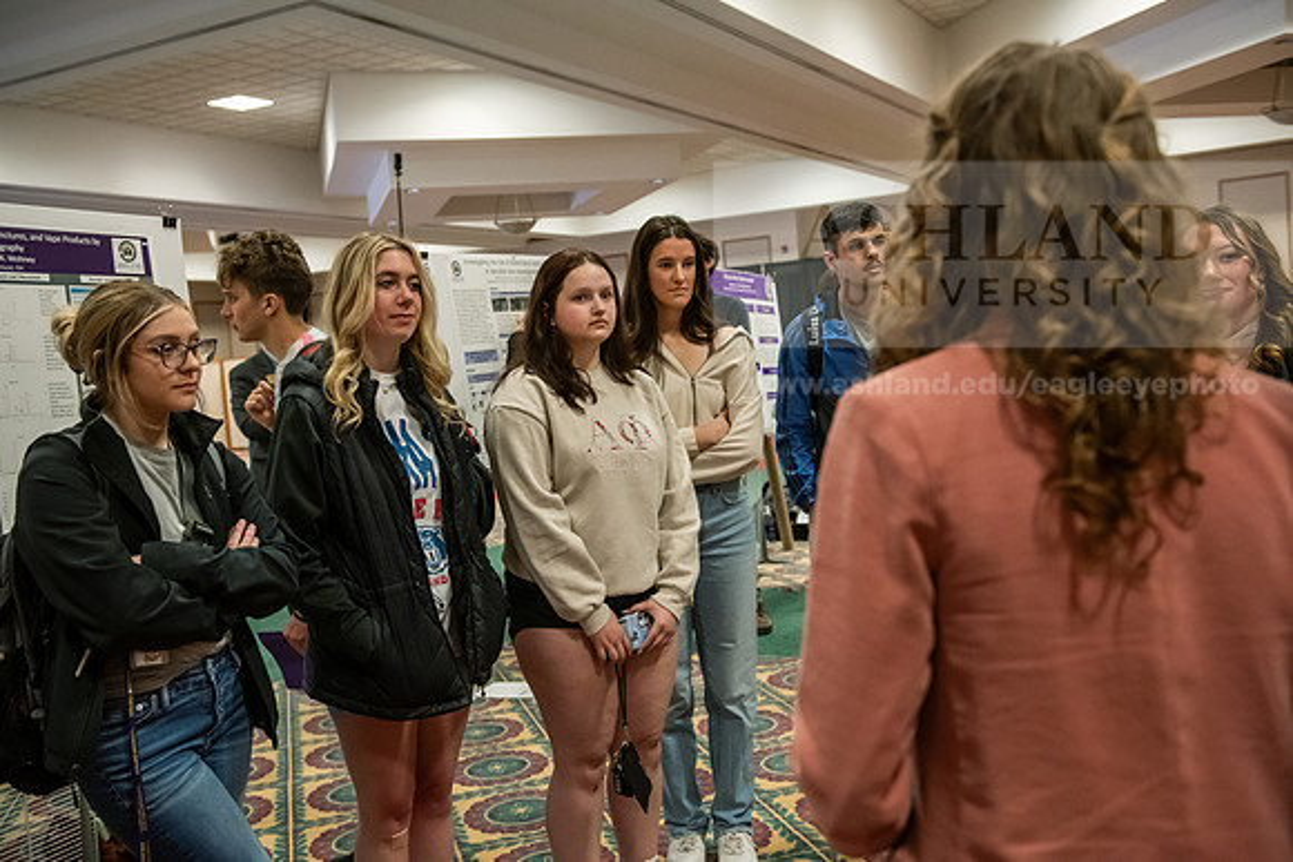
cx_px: 646
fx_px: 1293
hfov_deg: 53.1
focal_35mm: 36
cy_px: 431
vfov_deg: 36.9
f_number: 3.5
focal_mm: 36
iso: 4000
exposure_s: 1/200
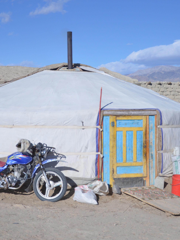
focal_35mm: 74
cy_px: 120
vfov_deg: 26.3
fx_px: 513
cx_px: 88
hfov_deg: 19.9
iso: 560
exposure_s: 1/8000
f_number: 4.5
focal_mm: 34
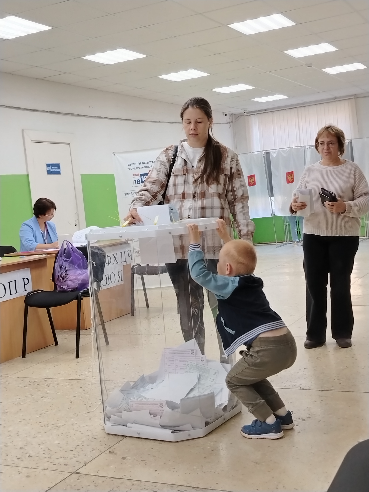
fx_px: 668
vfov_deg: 40.4
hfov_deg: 30.9
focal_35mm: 47
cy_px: 246
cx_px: 184
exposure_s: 1/50
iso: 369
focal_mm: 5.25
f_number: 1.75
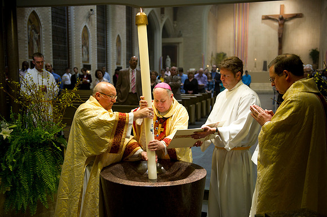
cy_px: 108
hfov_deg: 46.4
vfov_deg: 31.9
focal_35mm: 42
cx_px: 164
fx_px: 381
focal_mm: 42
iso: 2000
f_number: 2.8
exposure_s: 1/200
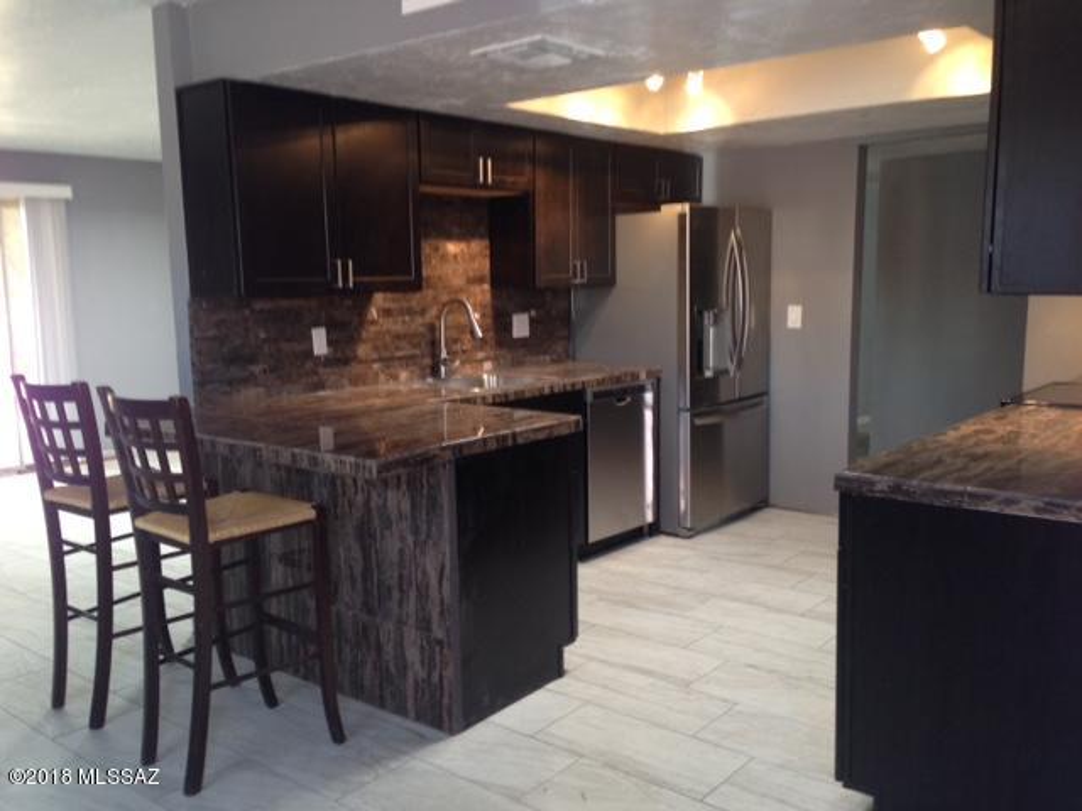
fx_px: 1031
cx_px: 541
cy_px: 406
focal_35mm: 33
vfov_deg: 42.9
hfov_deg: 55.4
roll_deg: +1.4
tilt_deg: -7.0
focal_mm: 4.12
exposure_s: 1/20
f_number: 2.4
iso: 64
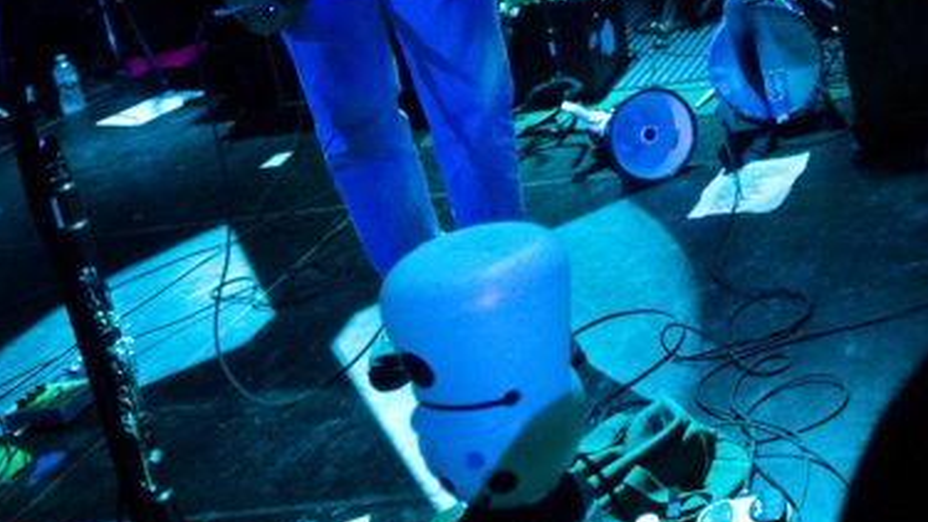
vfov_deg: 20.6
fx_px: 1304
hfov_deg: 34.7
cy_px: -162
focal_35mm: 53
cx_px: 977
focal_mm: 19
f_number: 2.8
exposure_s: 1/200
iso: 3200
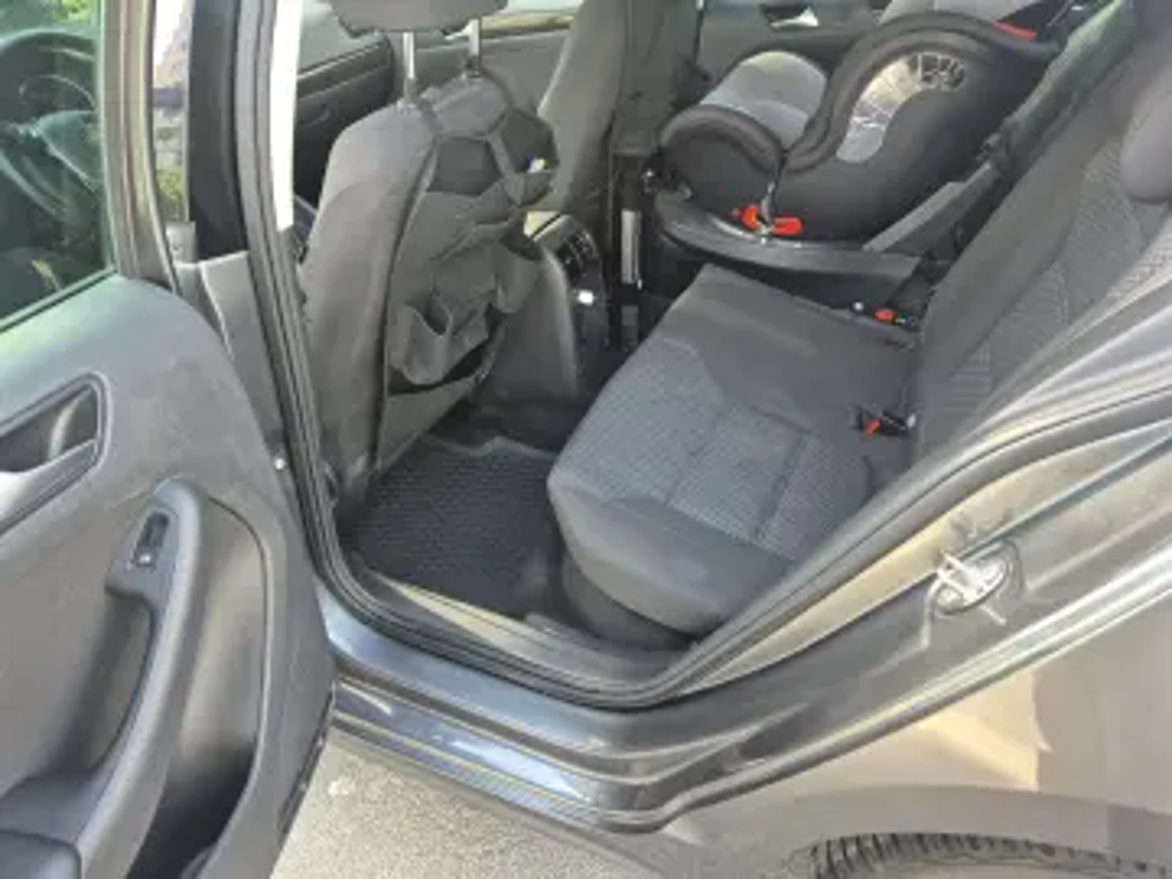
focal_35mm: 23
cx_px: 586
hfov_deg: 73.9
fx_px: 779
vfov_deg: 58.9
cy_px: 440
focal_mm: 5.4
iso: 100
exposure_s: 1/100
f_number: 1.8
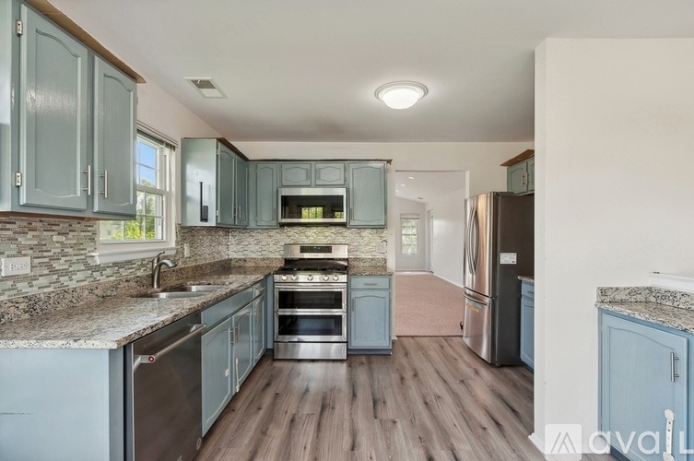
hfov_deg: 90.1
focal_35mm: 18
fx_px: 347
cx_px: 347
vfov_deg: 67.2
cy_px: 230
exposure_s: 1/25
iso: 200
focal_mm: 18
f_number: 8
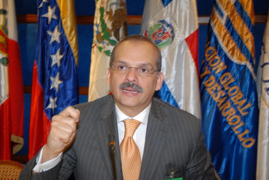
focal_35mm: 63
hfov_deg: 31.8
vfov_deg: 21.7
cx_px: 134
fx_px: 472
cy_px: 90
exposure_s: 1/20
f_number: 4.8
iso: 800
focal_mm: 42
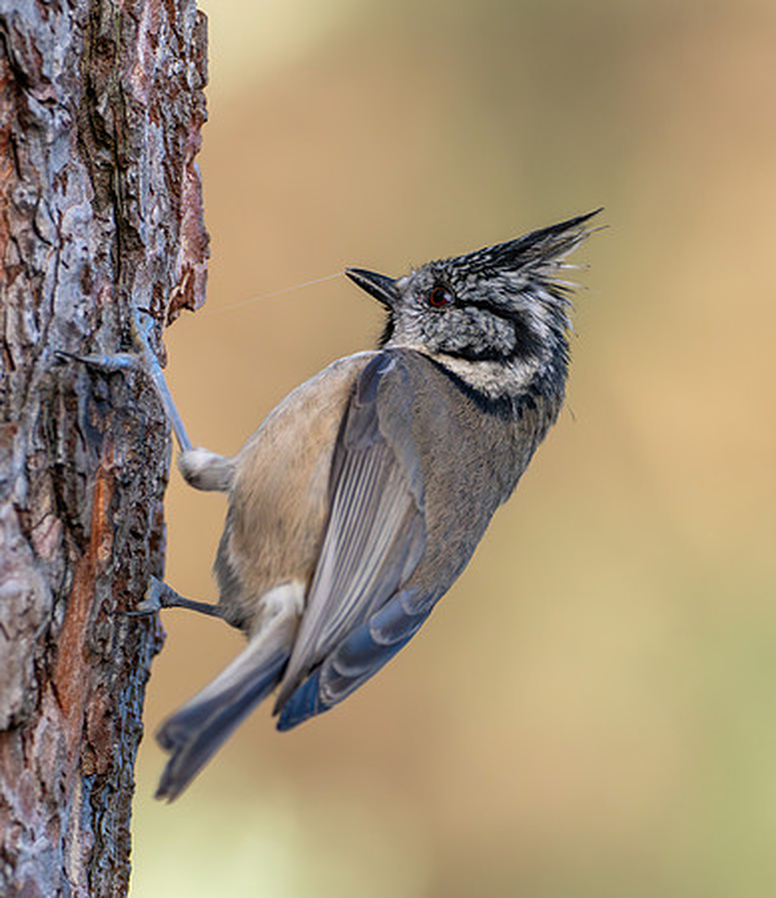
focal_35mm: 933
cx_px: 437
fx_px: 25573
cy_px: 552
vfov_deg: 2.0
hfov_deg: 1.7
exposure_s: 1/1000
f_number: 4
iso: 1250
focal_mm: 300
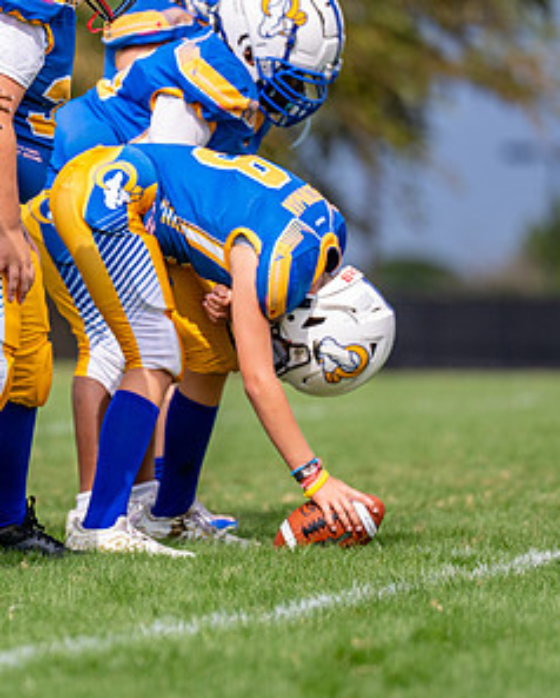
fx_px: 9644
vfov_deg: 4.1
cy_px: 344
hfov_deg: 3.3
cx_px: 126
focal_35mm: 466
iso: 250
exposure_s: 1/5000
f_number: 2.8
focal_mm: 200
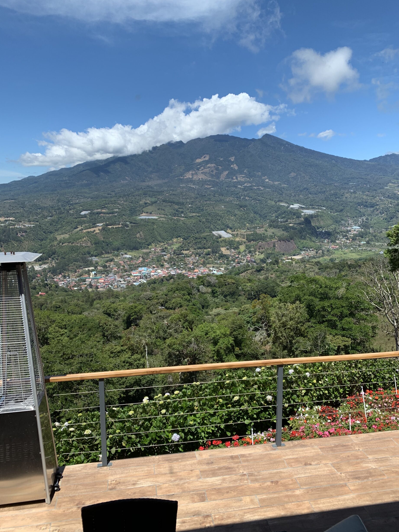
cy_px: 265
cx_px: 204
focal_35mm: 27
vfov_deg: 65.3
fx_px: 415
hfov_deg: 51.4
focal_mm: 4.25
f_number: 1.8
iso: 25
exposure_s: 1/1845
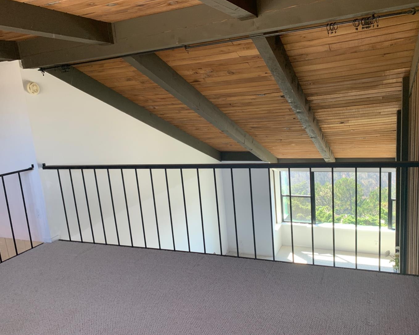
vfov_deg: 51.5
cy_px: 171
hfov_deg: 62.2
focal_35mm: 28
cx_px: 221
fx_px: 347
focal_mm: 4.25
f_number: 1.8
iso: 64
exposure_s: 1/122
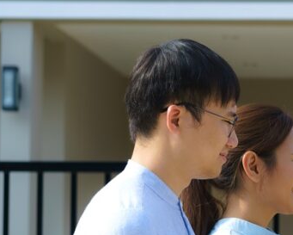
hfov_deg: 12.0
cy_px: 235
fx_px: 1344
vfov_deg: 9.9
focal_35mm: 155
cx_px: 400
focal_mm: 55
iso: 100
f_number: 3.5
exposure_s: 1/800
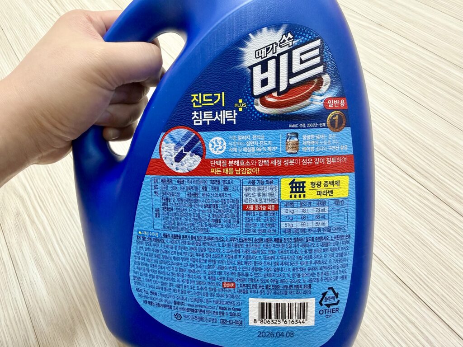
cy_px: 174
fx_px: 321
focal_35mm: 24
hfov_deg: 71.6
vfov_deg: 56.8
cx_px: 232
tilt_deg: -54.6
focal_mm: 2.22
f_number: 2.2
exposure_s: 1/120
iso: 320
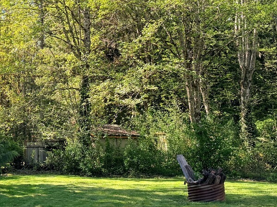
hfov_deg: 28.9
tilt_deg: +12.1
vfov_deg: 22.5
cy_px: 33
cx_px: 23
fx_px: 512
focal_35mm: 64
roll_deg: +1.6
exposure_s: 1/683
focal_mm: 6.76
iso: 100
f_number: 1.78
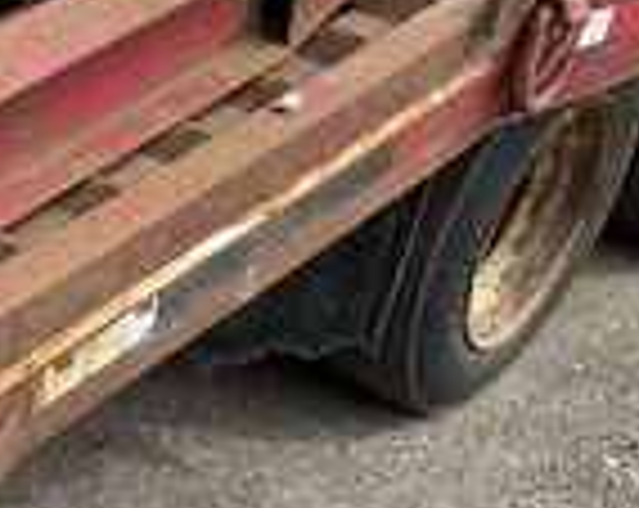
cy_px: 247
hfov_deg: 21.0
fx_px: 1510
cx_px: -256
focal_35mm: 80
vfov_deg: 19.1
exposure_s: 1/657
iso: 25
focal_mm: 3
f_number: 1.8
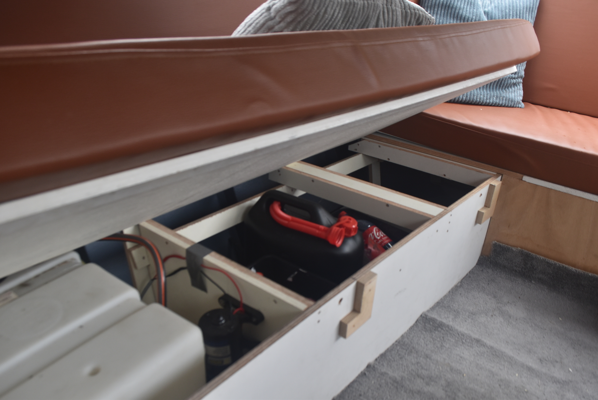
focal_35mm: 27
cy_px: 200
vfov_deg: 48.0
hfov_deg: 67.3
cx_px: 299
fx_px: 449
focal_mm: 18
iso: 400
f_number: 5.6
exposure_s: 1/125
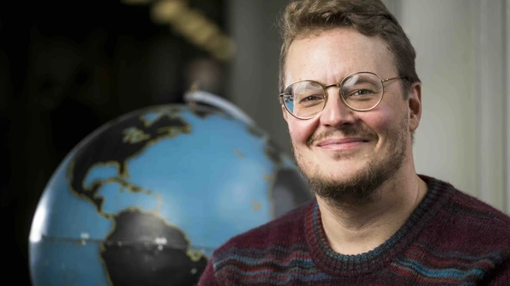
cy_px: 142
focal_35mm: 111
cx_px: 255
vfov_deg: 10.9
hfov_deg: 19.3
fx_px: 1500
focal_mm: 105
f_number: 2.8
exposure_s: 1/200
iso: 64
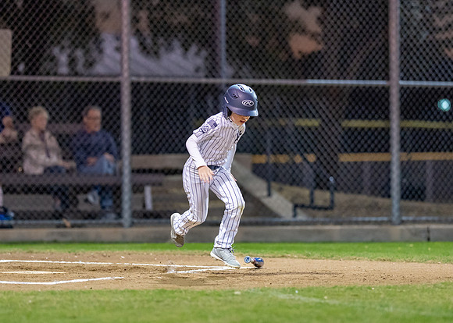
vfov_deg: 6.3
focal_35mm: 230
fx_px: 2960
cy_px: 158
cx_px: 238
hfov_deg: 8.8
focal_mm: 135
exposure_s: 1/1000
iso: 2500
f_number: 1.8
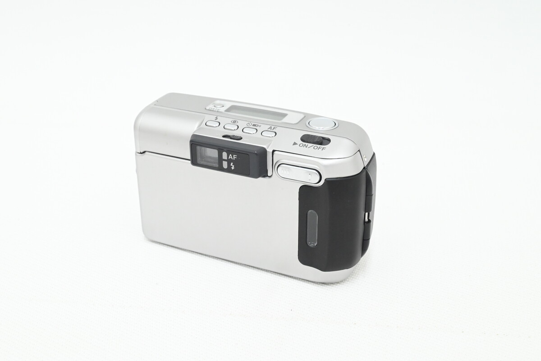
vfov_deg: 27.0
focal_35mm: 50
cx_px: 270
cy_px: 180
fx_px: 752
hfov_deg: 39.6
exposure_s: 1/50
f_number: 16
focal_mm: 50
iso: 7200
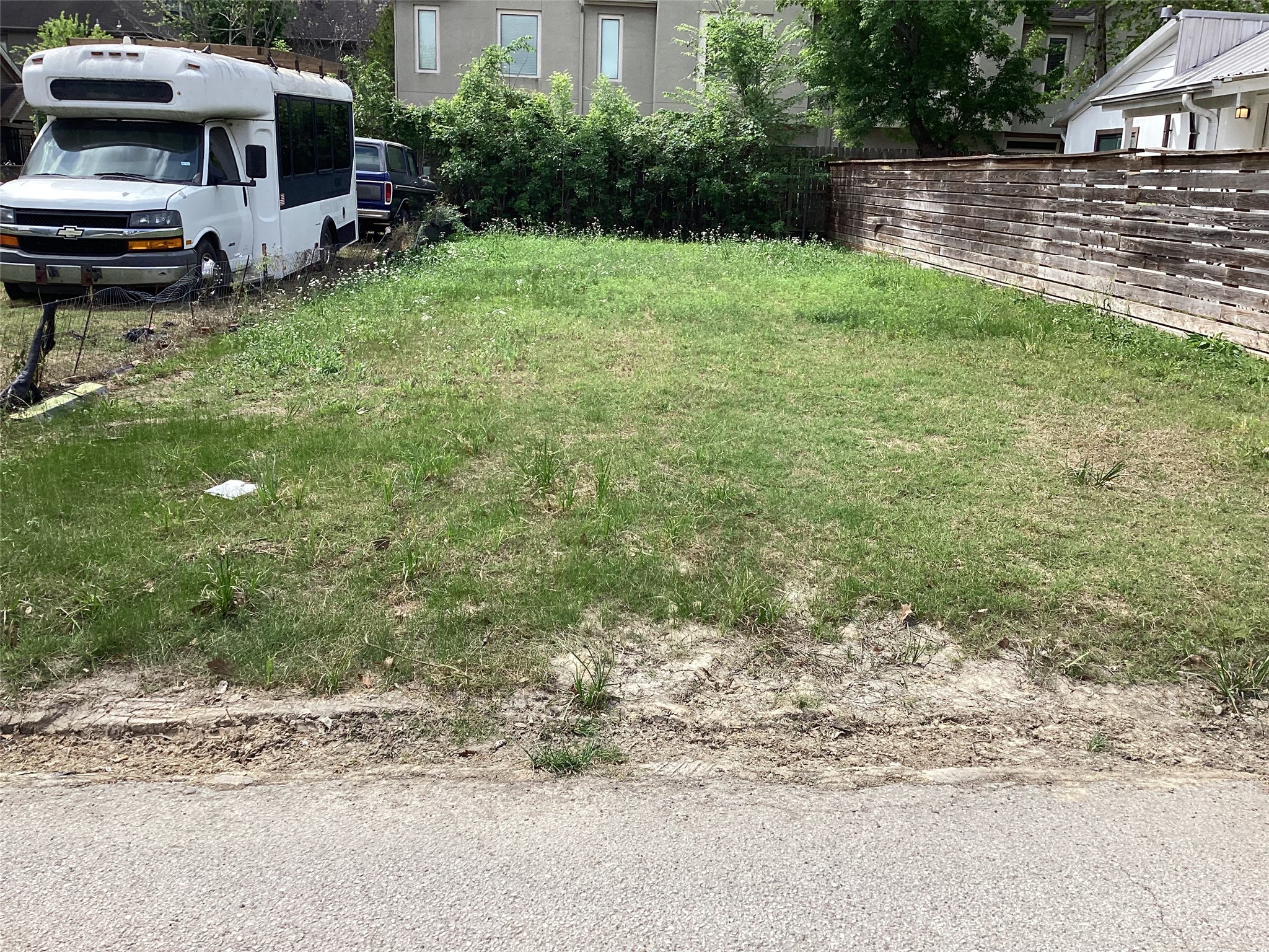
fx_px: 1136
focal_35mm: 31
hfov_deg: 58.4
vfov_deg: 45.4
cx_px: 634
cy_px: 476
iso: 25
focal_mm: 3.3
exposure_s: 1/769
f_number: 2.4
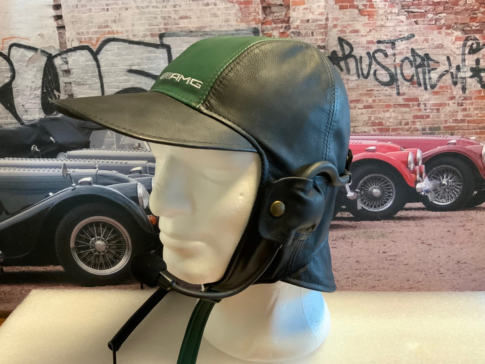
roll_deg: -0.5
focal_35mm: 29
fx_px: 406
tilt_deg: -18.5
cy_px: 182
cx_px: 242
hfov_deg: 61.7
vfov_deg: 48.2
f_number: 1.8
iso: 200
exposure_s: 1/33
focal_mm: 3
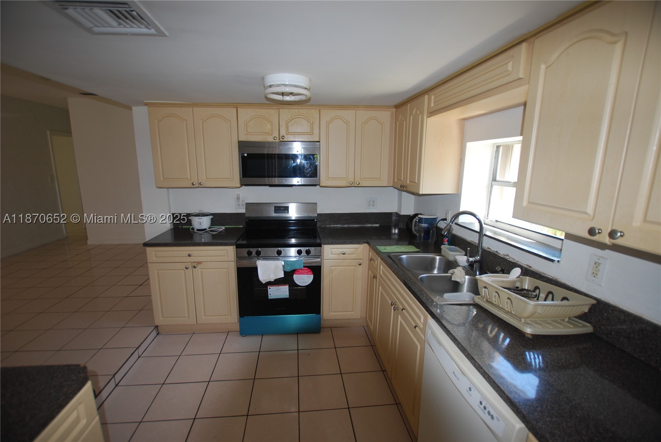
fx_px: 276
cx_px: 330
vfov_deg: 77.5
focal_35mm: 15
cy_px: 221
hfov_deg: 100.3
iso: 200
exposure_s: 1/60
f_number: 3.5
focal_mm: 10
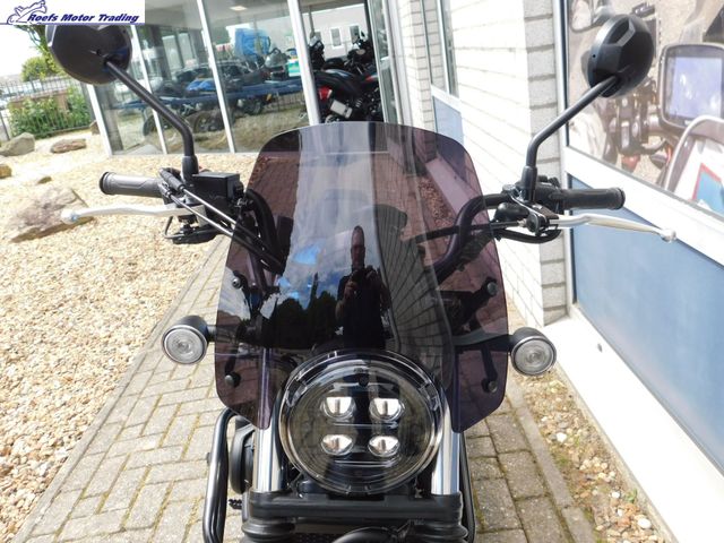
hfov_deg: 60.0
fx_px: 627
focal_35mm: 30
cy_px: 272
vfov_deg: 46.8
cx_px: 362
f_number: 3.2
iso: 125
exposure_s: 1/320
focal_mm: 5.3
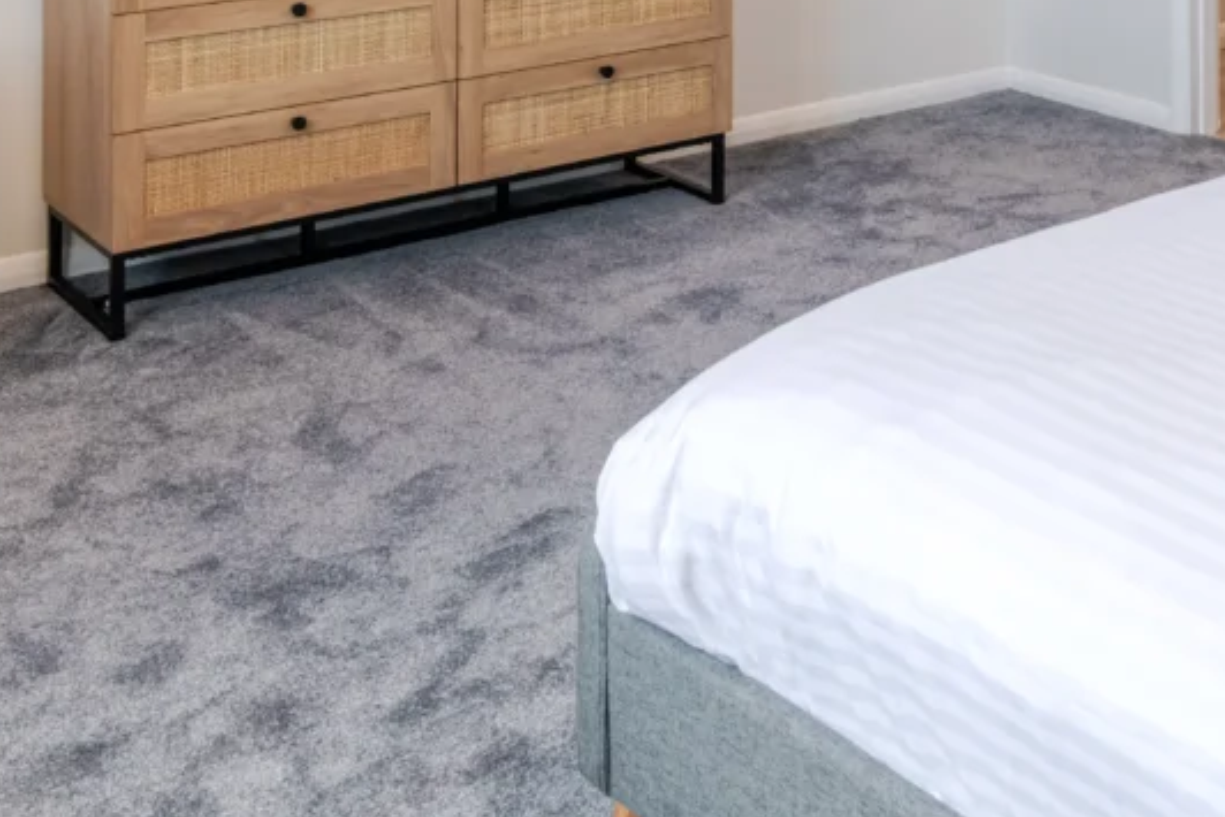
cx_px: 1026
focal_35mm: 57
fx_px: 1940
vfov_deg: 21.1
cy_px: -306
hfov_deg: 33.7
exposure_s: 1/15
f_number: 8
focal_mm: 17
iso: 100
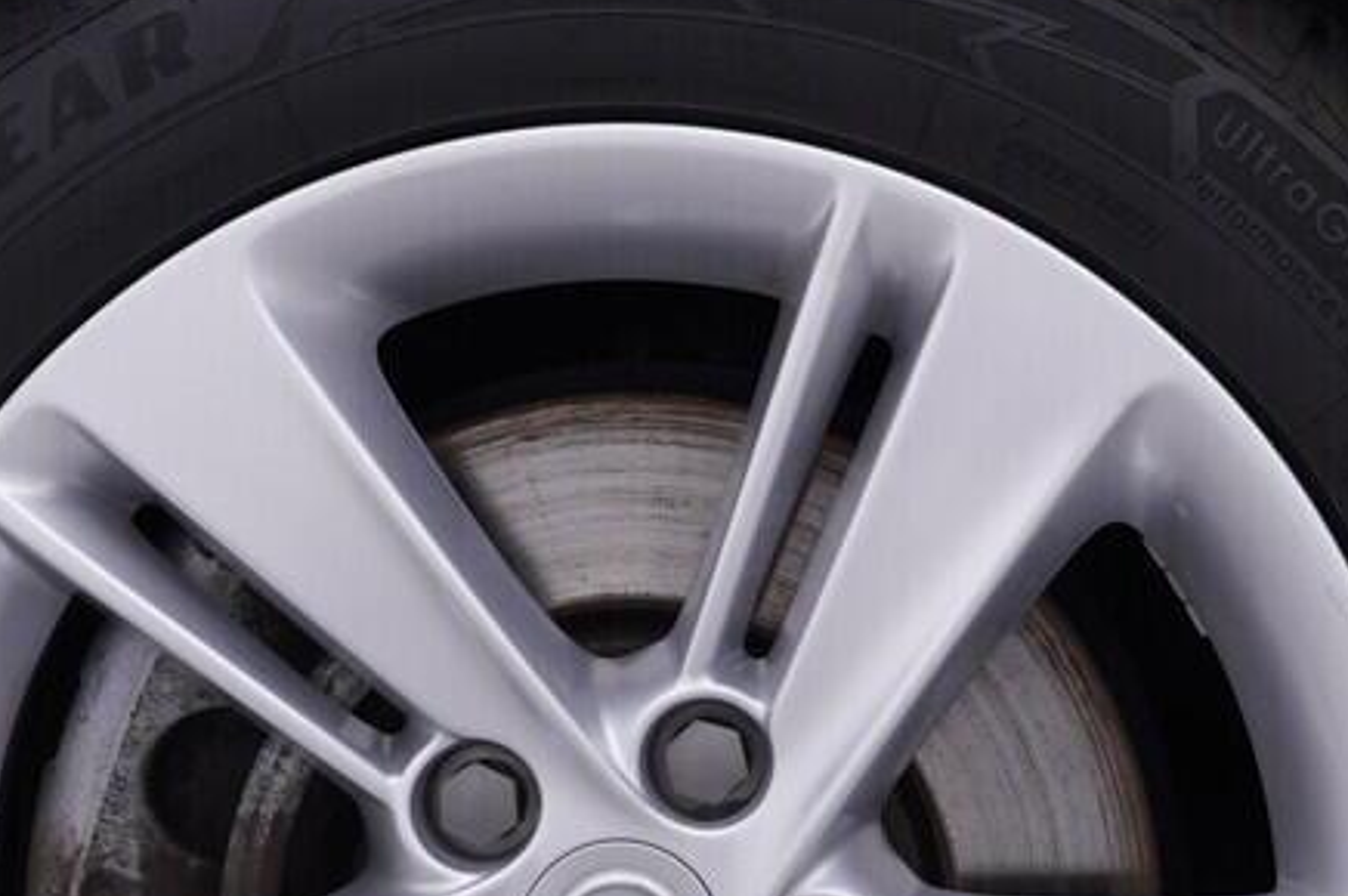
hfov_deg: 17.2
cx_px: 674
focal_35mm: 119
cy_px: 843
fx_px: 4452
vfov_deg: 11.4
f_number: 4
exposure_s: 1/80
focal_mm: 24
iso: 125
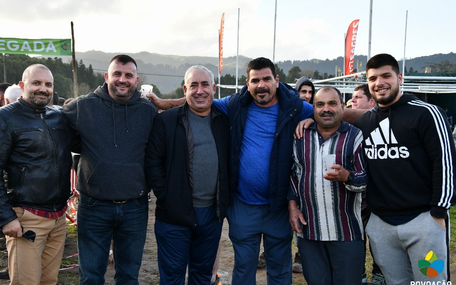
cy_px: 142
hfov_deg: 40.3
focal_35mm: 50
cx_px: 229
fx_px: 621
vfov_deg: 25.8
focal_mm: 32
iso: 220
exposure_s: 1/250
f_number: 5.6
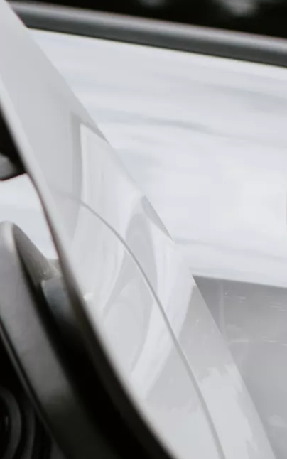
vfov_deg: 14.7
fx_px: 1726
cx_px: -118
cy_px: 526
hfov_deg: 9.3
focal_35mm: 138
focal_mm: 35
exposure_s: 1/250
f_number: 3.2
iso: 100
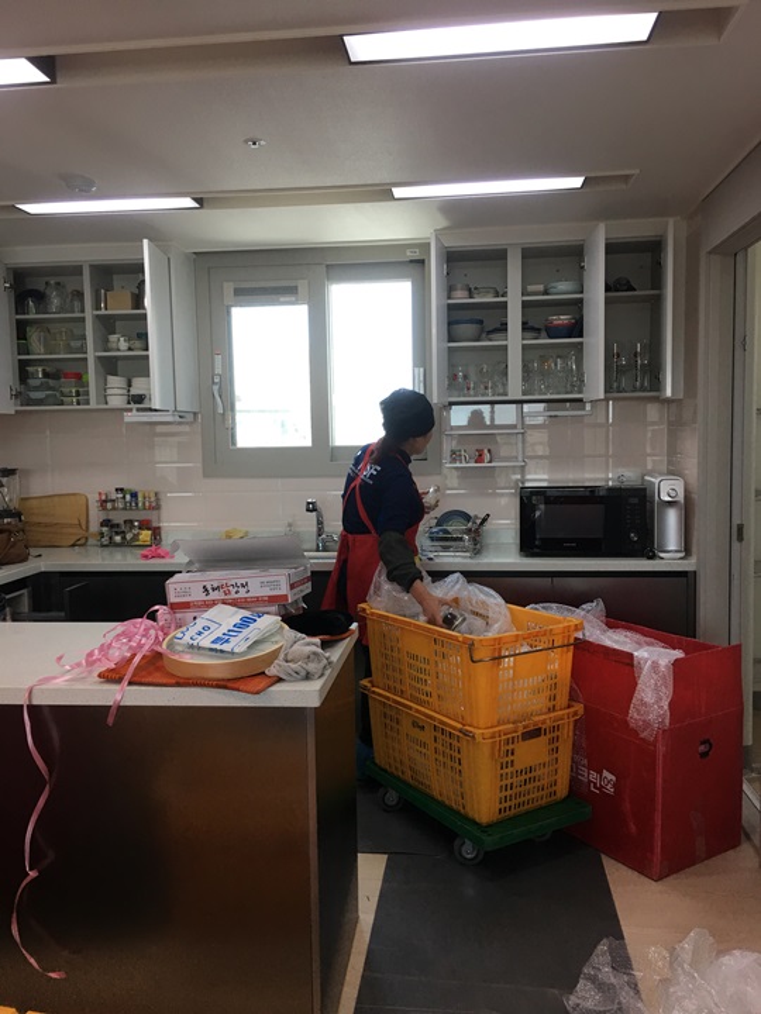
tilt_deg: -2.9
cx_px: 380
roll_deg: +0.0
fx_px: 850
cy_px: 507
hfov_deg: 48.2
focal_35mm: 29
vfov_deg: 61.7
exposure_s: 1/30
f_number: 2.2
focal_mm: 4.15
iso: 25
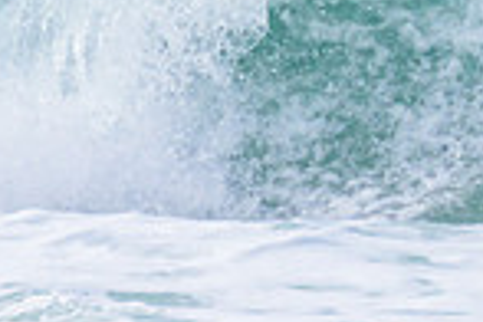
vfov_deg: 0.3
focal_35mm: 4327
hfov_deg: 0.5
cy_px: -314
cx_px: 671
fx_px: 58049
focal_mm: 800
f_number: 11
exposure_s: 1/2000
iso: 900
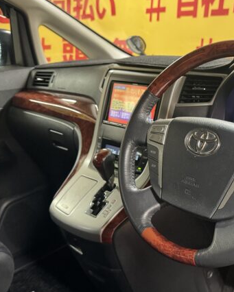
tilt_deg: -20.5
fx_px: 381
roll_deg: +2.6
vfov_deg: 41.9
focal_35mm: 44
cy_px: 165
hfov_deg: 33.1
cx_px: 191
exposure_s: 1/50
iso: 640
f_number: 1.78
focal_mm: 6.76
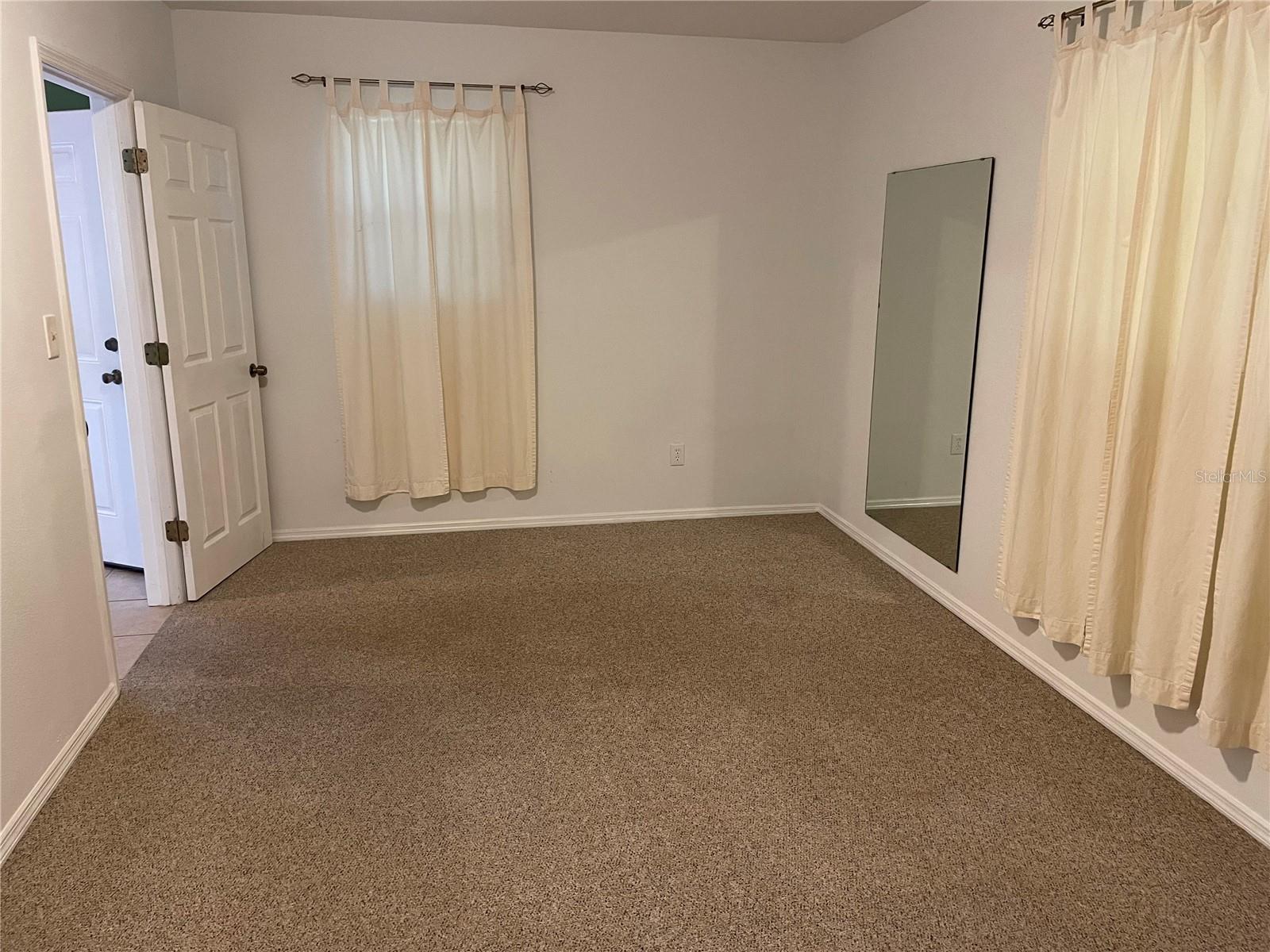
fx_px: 954
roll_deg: -0.2
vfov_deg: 53.1
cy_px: 476
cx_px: 635
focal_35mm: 26
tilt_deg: -13.5
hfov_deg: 67.3
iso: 250
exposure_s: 1/60
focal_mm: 4.2
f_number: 1.6
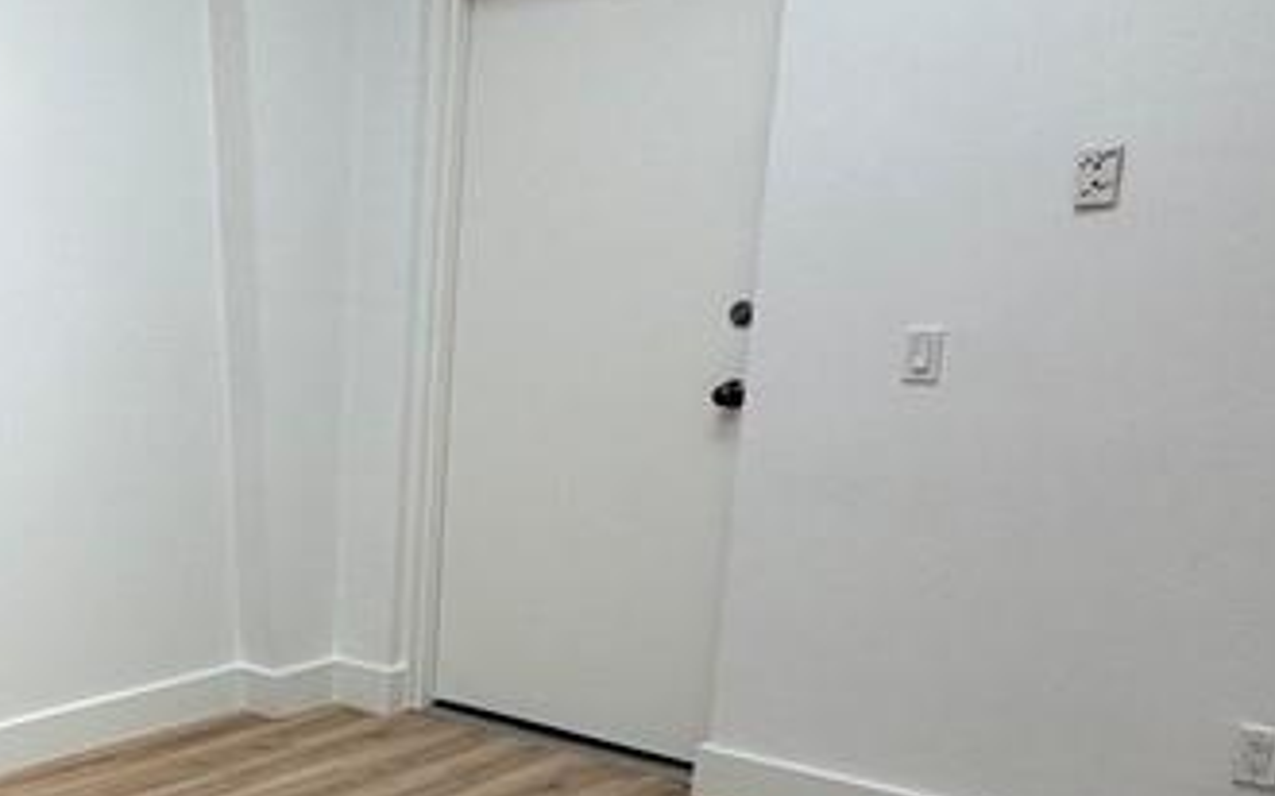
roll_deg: +2.7
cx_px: -162
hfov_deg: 36.2
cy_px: 661
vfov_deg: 27.3
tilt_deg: -15.4
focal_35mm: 46
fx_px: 1598
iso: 80
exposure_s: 1/120
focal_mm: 2.22
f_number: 2.2
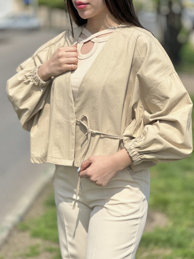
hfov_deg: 19.1
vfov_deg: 25.3
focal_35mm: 77
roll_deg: +1.5
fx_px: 575
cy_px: 130
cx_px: 97
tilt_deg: -11.3
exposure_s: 1/1033
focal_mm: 9
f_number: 2.8
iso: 32
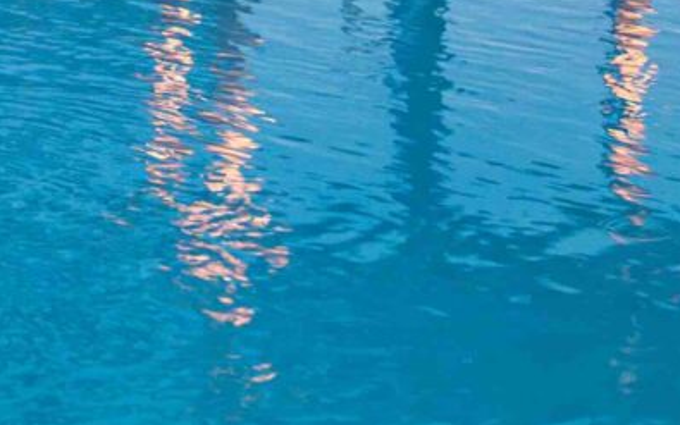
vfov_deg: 10.2
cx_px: -306
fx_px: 2206
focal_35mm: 119
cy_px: -410
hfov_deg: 16.2
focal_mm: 18
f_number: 9
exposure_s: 1/25
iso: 400
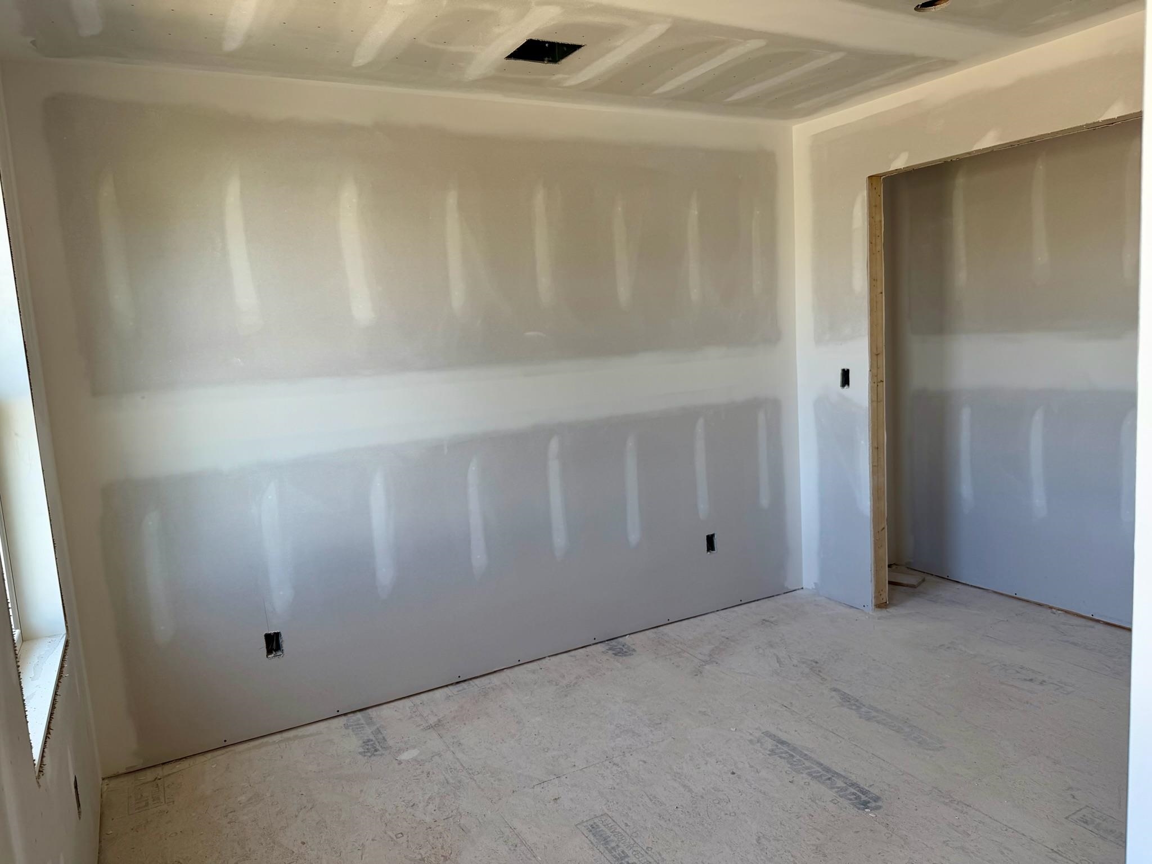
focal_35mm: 24
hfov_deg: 71.6
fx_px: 799
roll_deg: +3.5
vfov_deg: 56.8
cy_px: 432
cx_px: 576
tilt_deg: -9.2
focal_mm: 6.76
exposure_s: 1/294
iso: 80
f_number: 1.78
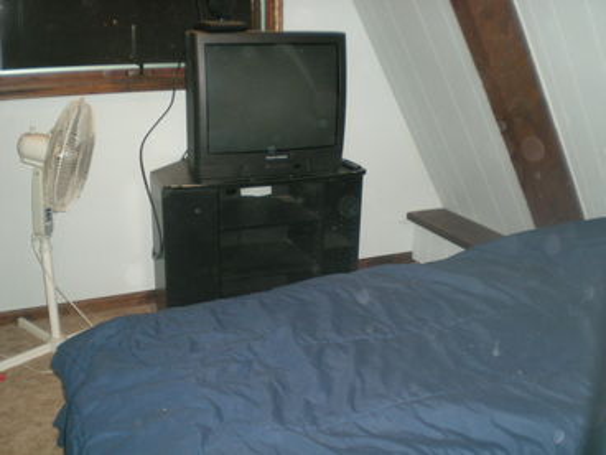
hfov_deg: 49.0
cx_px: 303
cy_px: 228
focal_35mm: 38
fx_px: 665
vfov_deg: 37.7
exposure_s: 1/60
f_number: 3.1
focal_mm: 6.3
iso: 211
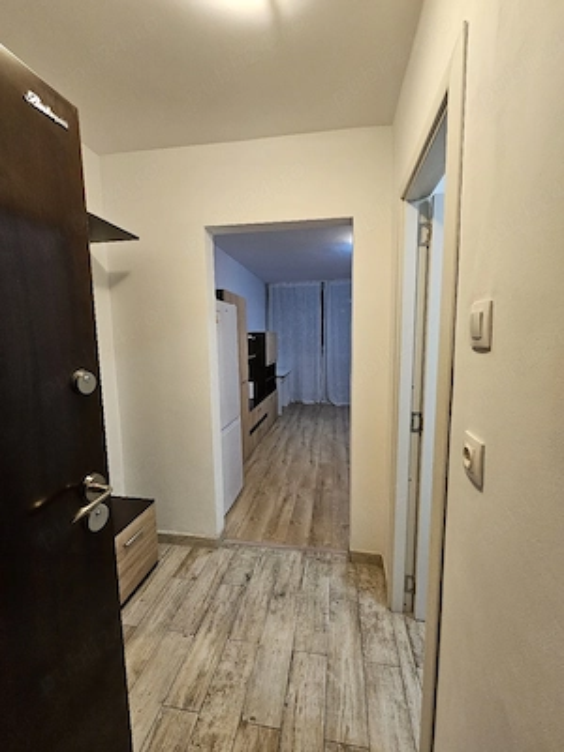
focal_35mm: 13
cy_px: 376
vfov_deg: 106.2
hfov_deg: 89.9
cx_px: 282
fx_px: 282
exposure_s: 1/50.3
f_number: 2.2
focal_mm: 2.2
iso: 400
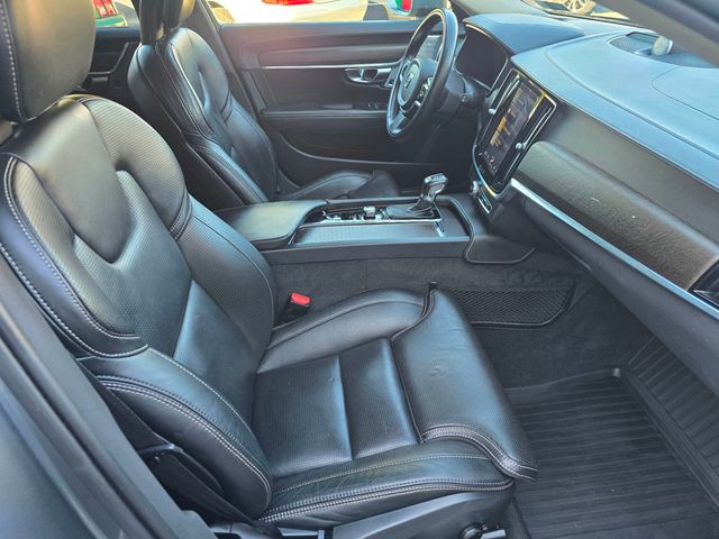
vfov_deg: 58.9
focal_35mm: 23
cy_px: 270
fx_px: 478
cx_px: 360
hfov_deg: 73.9
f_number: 1.7
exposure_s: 1/120
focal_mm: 6.3
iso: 160
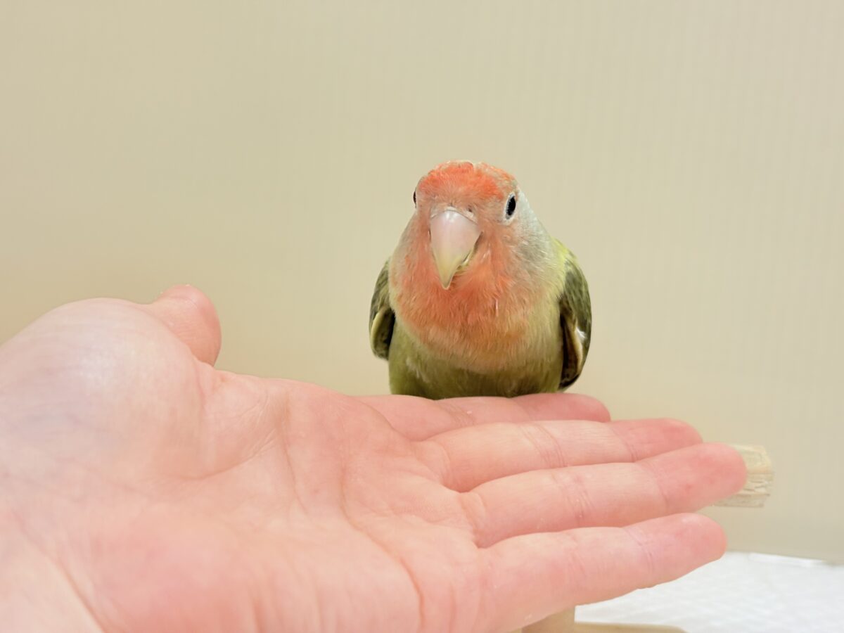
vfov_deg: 28.0
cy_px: 316
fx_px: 1268
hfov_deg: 36.8
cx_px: 422
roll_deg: -4.3
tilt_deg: -1.8
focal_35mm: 52
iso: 50
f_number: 1.6
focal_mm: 5.96
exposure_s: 1/104
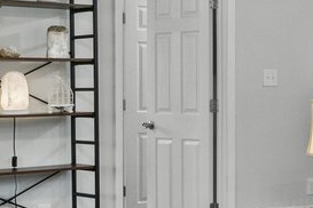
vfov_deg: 13.0
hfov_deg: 17.0
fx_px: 913
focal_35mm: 105
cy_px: 76
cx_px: 512
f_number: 9
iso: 400
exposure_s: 1/2.5
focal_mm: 14
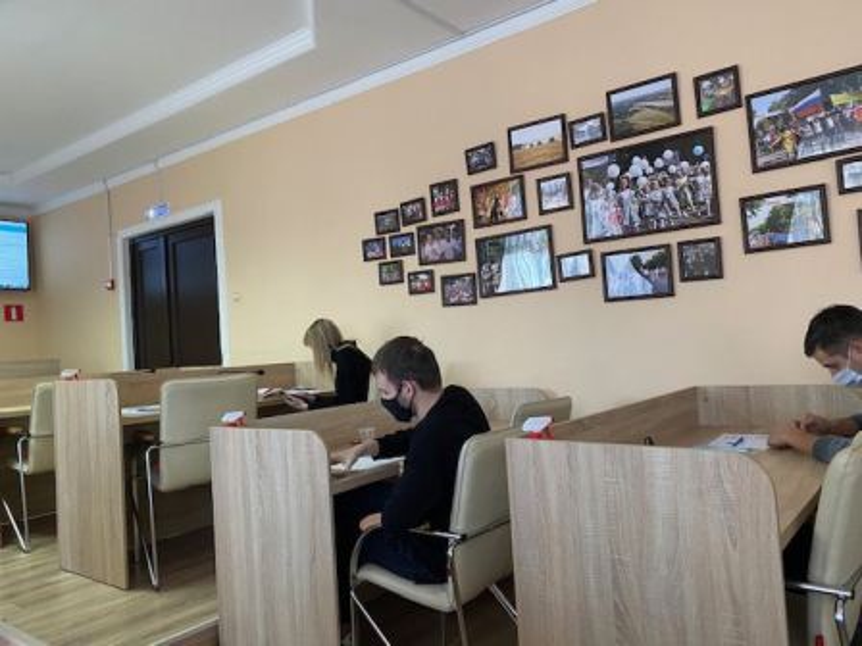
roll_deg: +3.8
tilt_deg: +2.0
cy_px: 323
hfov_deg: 67.3
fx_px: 647
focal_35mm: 26
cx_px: 431
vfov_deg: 53.1
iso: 160
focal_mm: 4.25
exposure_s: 1/50
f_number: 1.8
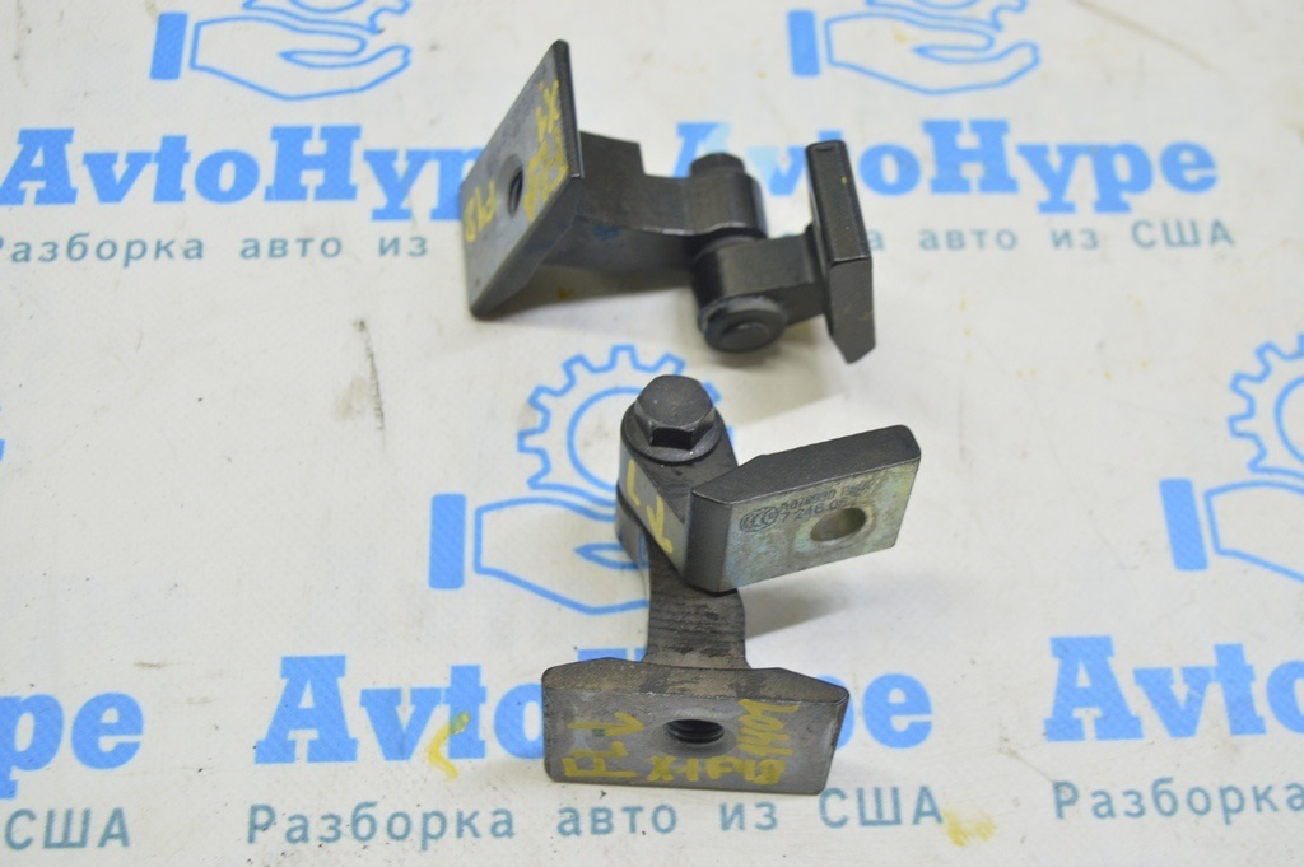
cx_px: 652
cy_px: 434
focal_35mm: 42
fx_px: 1520
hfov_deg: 46.4
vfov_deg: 31.8
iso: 400
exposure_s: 1/20
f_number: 5.6
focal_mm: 28
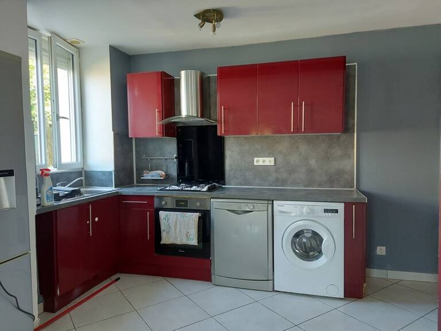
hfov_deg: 71.6
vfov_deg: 56.8
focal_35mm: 24
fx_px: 306
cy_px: 166
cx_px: 220
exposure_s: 1/50
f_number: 1.8
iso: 250
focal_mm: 5.23
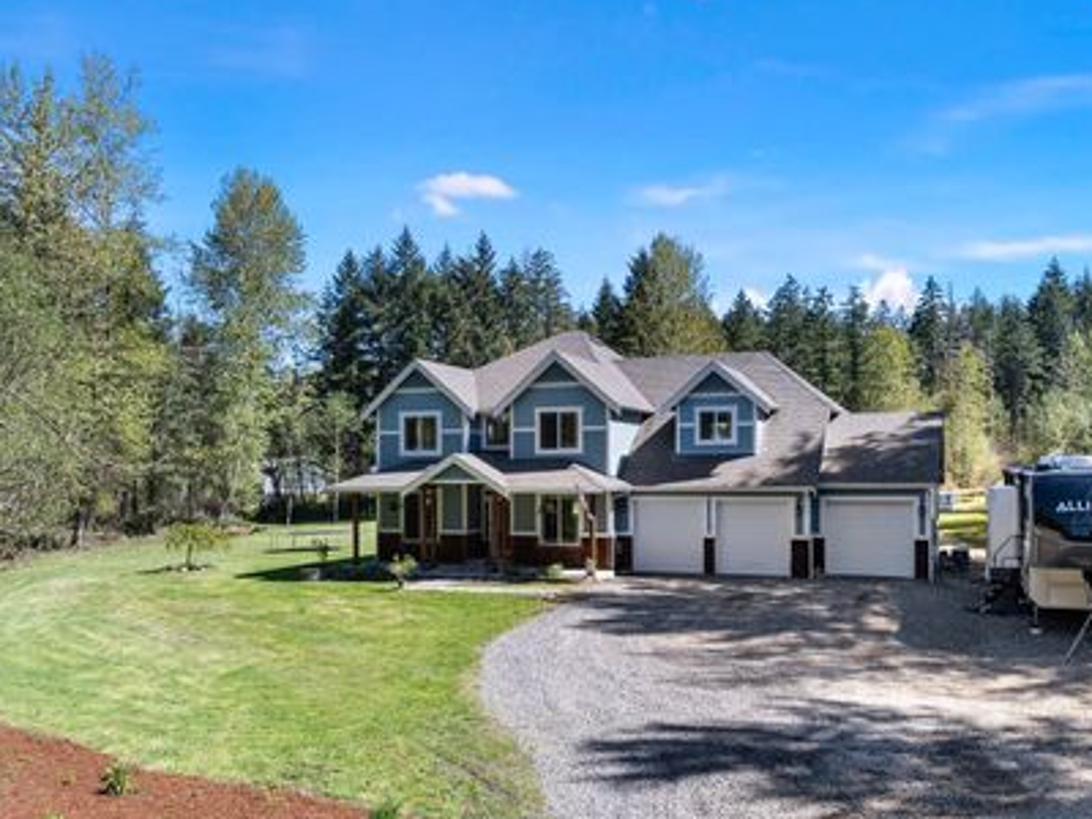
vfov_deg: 46.6
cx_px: 584
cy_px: 478
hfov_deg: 59.9
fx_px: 946
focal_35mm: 30
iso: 100
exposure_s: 1/30
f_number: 2.8
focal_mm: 12.29
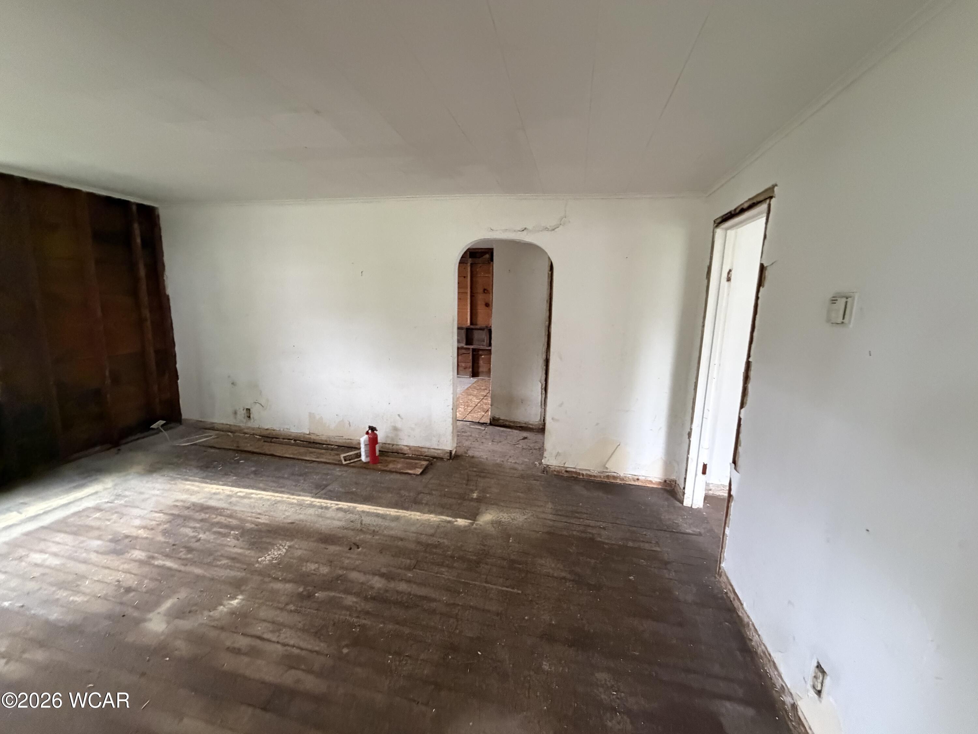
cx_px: 489
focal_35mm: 14
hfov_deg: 102.1
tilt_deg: -9.1
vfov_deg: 85.7
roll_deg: +0.1
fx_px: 396
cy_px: 367
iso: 800
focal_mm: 2.22
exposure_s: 1/60
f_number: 2.2
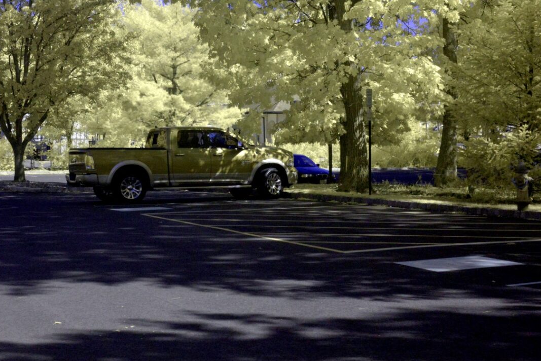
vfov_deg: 18.9
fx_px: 1082
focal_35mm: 72
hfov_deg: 27.9
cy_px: 146
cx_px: 191
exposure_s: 1/4000
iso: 6400
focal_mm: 50
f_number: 14
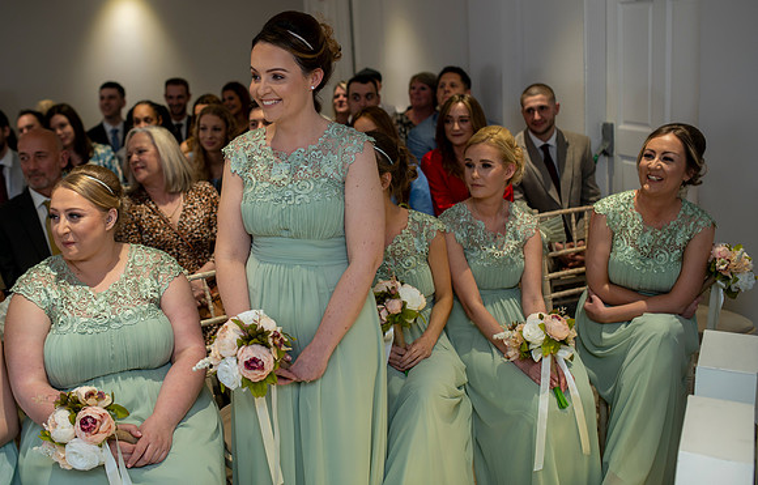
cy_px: 198
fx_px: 837
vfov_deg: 32.2
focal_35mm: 40
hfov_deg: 48.6
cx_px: 328
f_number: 2.5
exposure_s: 1/100
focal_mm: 35
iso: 200
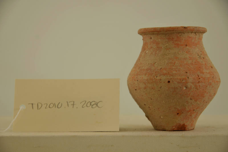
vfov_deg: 13.0
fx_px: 664
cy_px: 76
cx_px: 114
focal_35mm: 105
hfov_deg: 19.5
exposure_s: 1/50
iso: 200
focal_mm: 70
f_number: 5.6
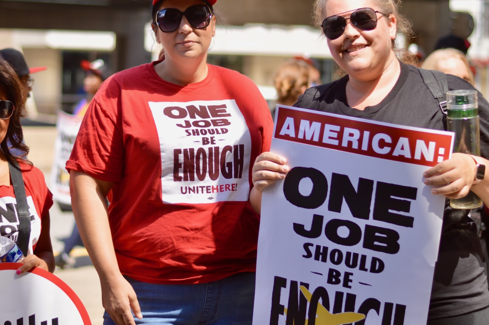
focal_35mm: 100
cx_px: 192
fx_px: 1357
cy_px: 130
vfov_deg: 13.7
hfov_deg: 20.4
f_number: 1.8
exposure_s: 1/2500
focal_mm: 50
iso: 100
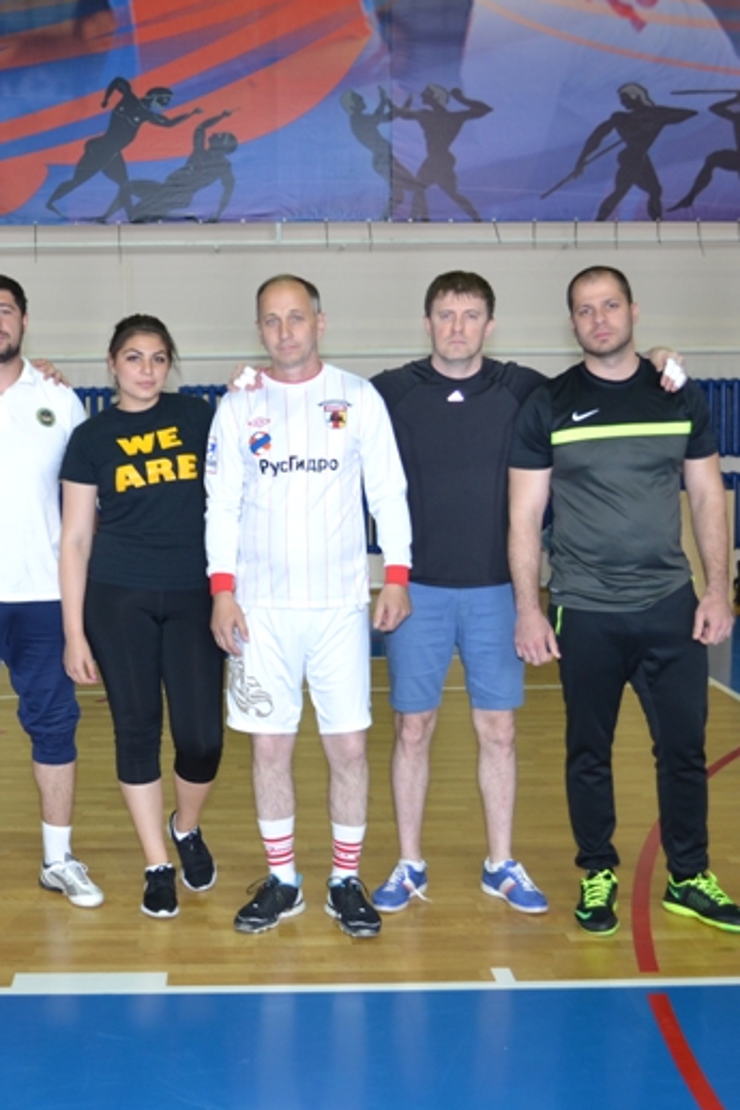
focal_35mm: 50
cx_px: 233
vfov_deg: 39.6
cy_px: 554
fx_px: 1541
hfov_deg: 26.8
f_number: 4
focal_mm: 22
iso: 400
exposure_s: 1/60
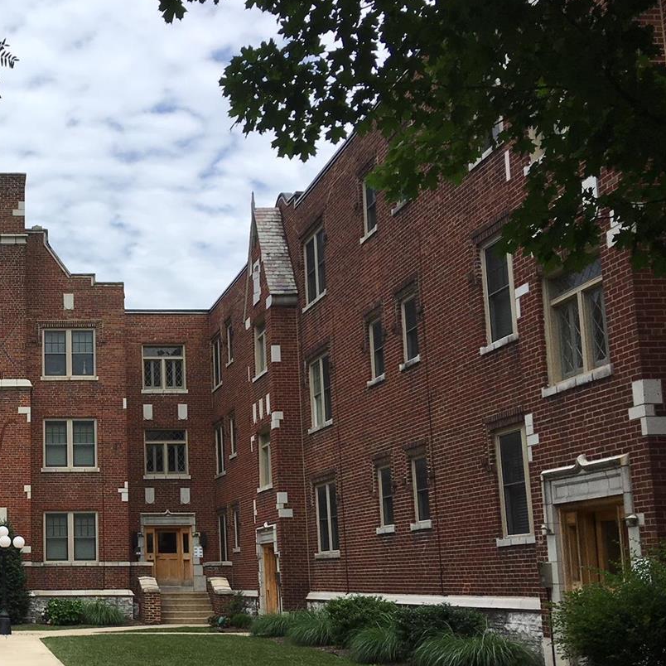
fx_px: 1110
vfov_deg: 33.2
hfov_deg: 31.0
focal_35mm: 51
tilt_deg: +10.0
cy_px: 422
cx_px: 5
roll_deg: +0.5
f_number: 2.2
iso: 25
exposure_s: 1/1672
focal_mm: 4.15
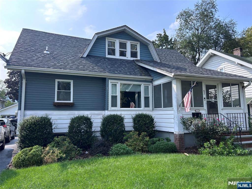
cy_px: 94
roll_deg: +1.7
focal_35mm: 26
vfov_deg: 53.1
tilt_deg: +5.6
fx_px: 189
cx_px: 126
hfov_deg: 67.3
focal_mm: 5.7
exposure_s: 1/1869
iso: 50
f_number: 1.5
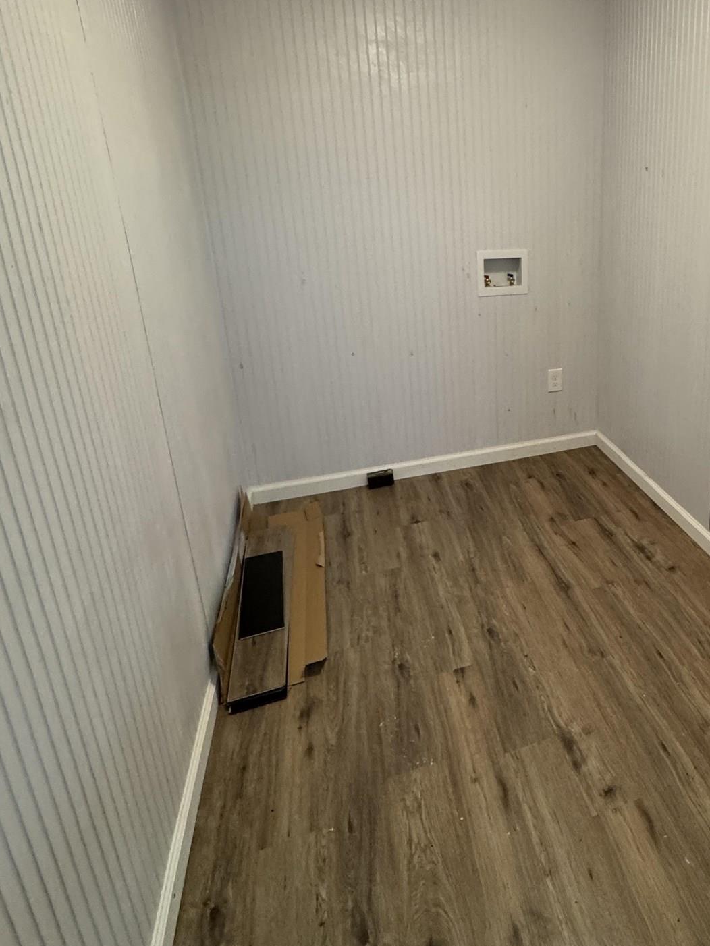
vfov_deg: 72.8
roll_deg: +0.4
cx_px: 562
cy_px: 362
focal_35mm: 23
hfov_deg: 55.1
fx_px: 629
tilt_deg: -17.3
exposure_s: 1/120
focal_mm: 2.22
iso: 320
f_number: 2.2
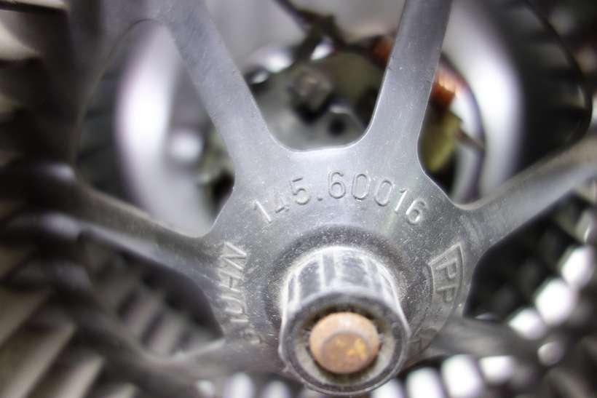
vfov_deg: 46.4
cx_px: 298
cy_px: 199
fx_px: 464
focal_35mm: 28
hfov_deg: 65.5
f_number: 1.8
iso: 250
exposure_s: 1/30
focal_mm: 10.4
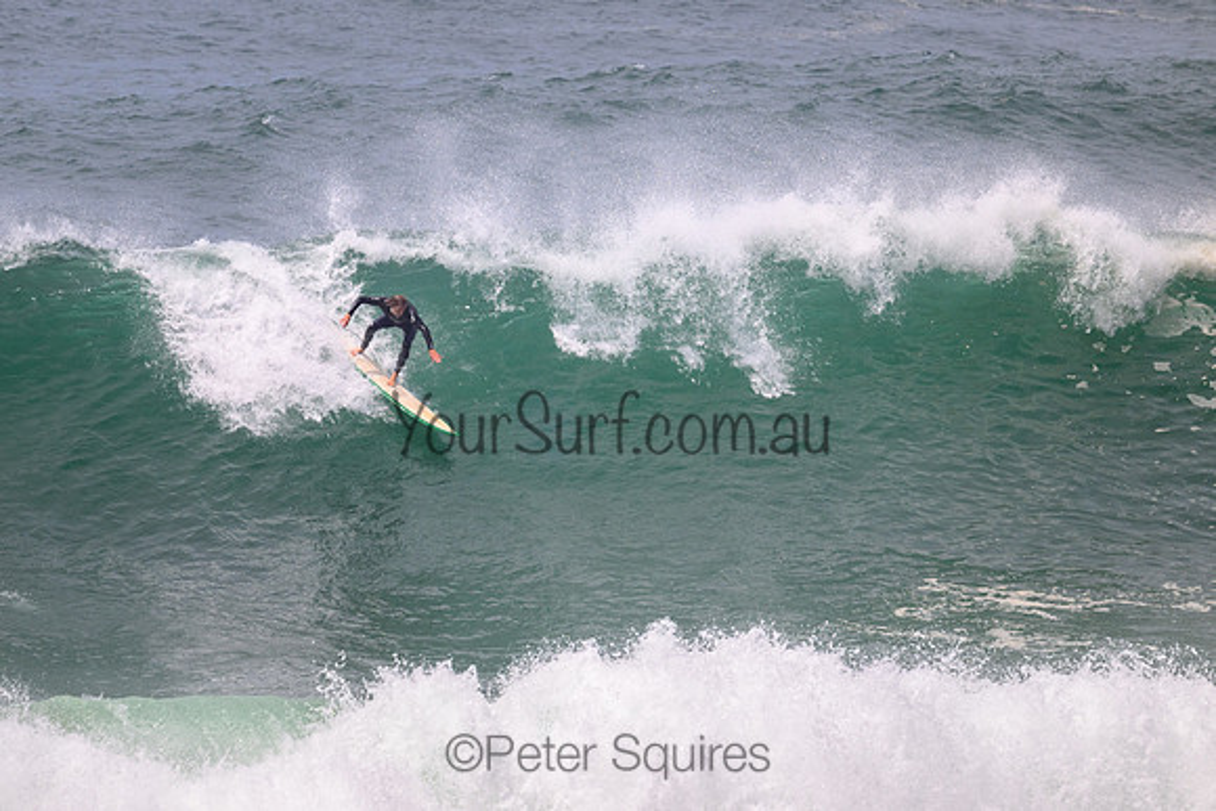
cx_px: 540
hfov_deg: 3.6
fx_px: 19541
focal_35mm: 578
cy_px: 419
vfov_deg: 2.4
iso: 800
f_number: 11
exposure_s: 1/2000
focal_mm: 520
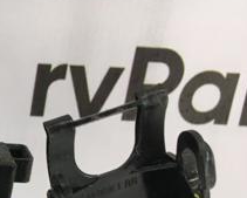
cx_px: -96
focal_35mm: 86
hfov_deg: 19.9
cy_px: 227
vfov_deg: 17.2
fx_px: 629
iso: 32
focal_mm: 4.15
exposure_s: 1/33
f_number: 2.2
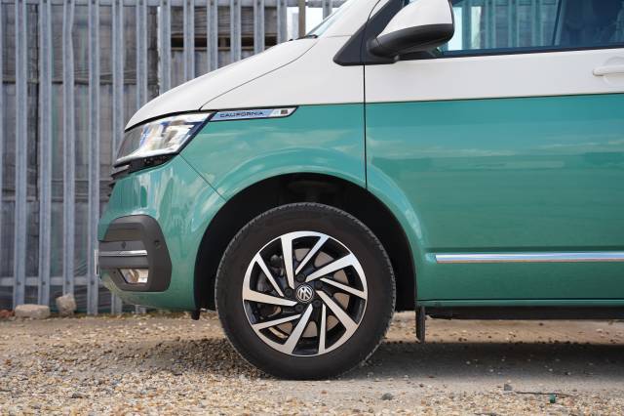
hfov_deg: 30.0
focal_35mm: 67
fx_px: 1162
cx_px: 312
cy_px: 208
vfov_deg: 20.3
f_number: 4
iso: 125
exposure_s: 1/160
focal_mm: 67.1
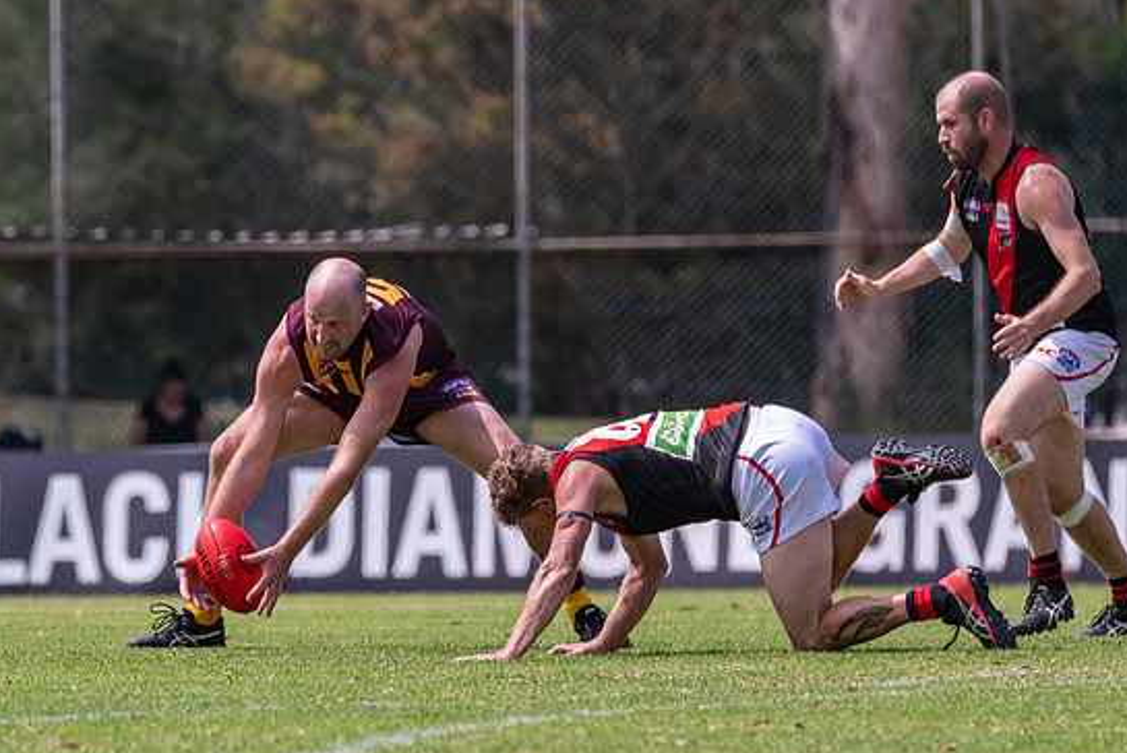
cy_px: 451
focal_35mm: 692
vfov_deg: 2.0
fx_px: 21674
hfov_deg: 3.0
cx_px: 284
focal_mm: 380
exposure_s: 1/2500
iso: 800
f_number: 6.3
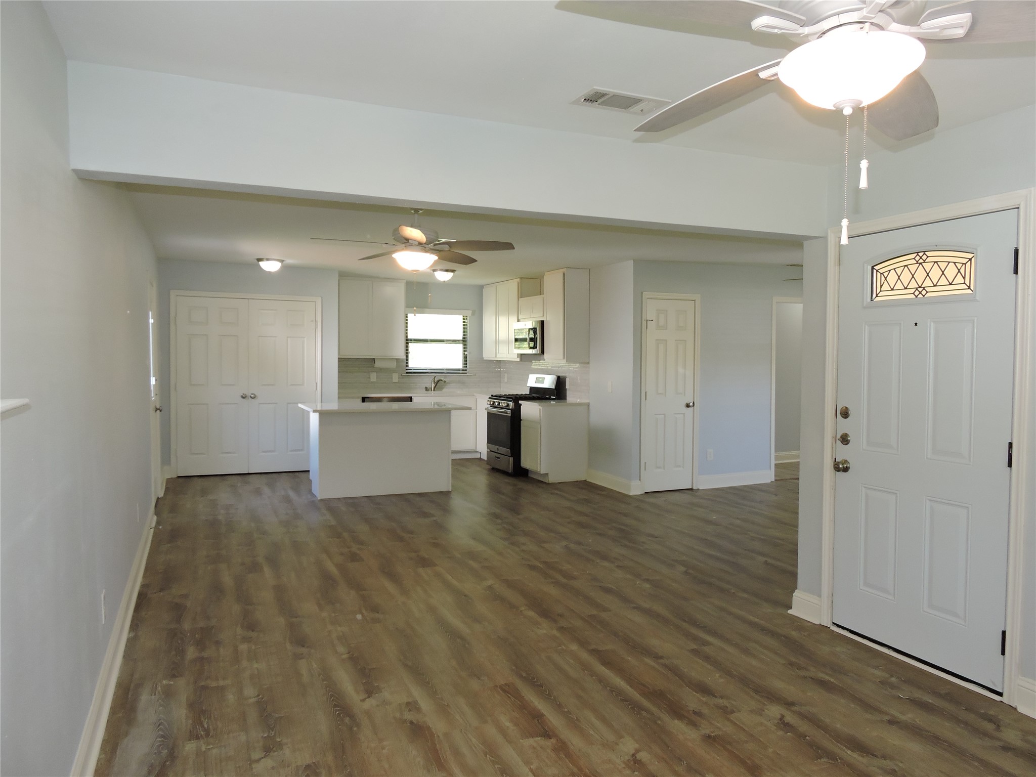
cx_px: 518
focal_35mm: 24
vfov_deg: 56.8
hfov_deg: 71.6
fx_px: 718
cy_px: 388
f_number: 3.3
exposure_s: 1/40
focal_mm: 4.3
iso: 280
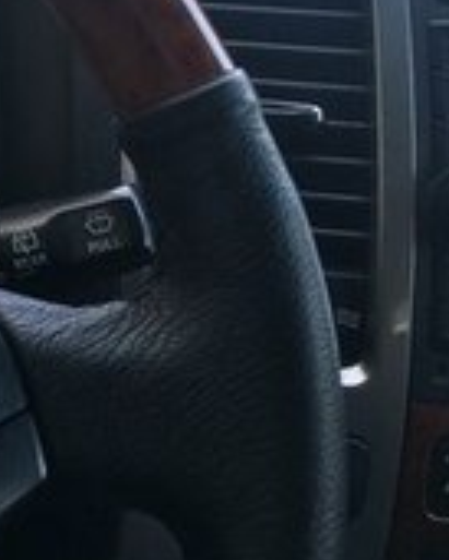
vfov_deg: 17.4
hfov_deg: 12.0
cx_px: -541
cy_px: 84
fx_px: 1809
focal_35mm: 109
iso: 32
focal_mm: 4.15
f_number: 2.2
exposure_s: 1/100
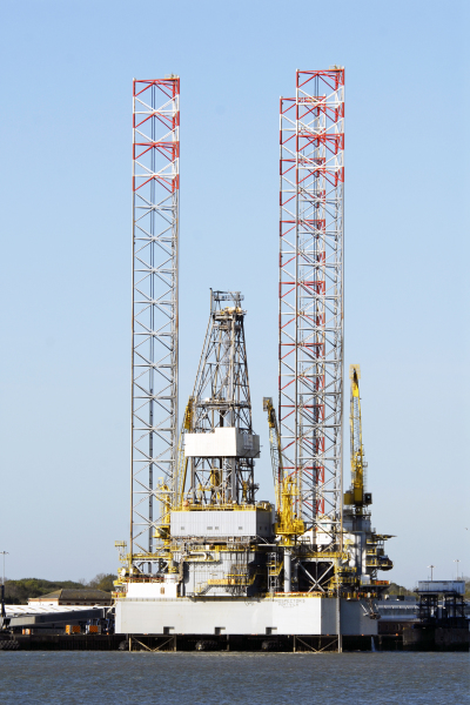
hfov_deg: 6.8
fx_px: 3965
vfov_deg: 10.2
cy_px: 352
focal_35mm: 202
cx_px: 235
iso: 100
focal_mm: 135
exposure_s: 1/320
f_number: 9
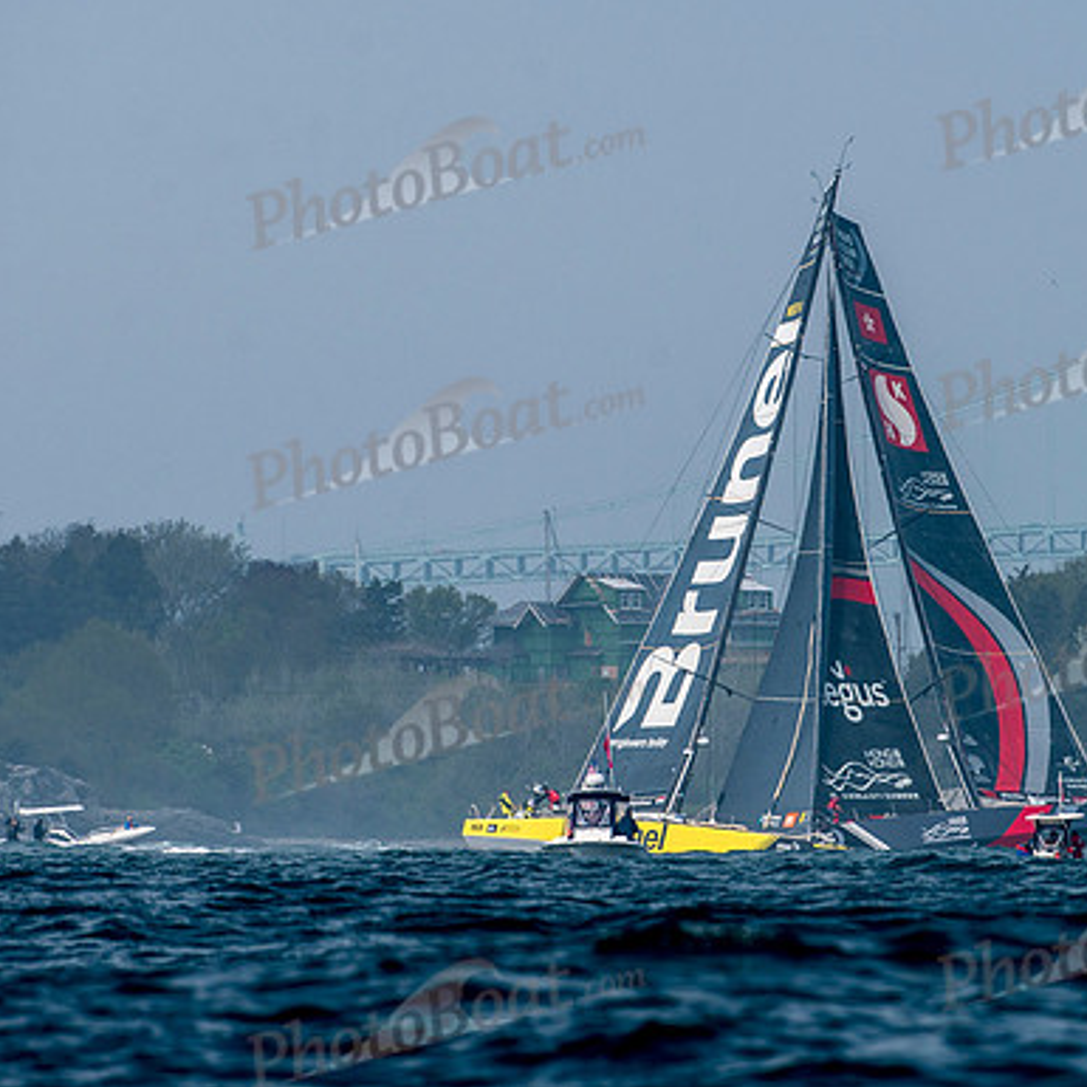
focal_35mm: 732
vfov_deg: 2.4
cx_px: 766
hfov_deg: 2.4
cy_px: 486
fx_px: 26006
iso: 280
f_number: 7.1
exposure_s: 1/1250
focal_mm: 380
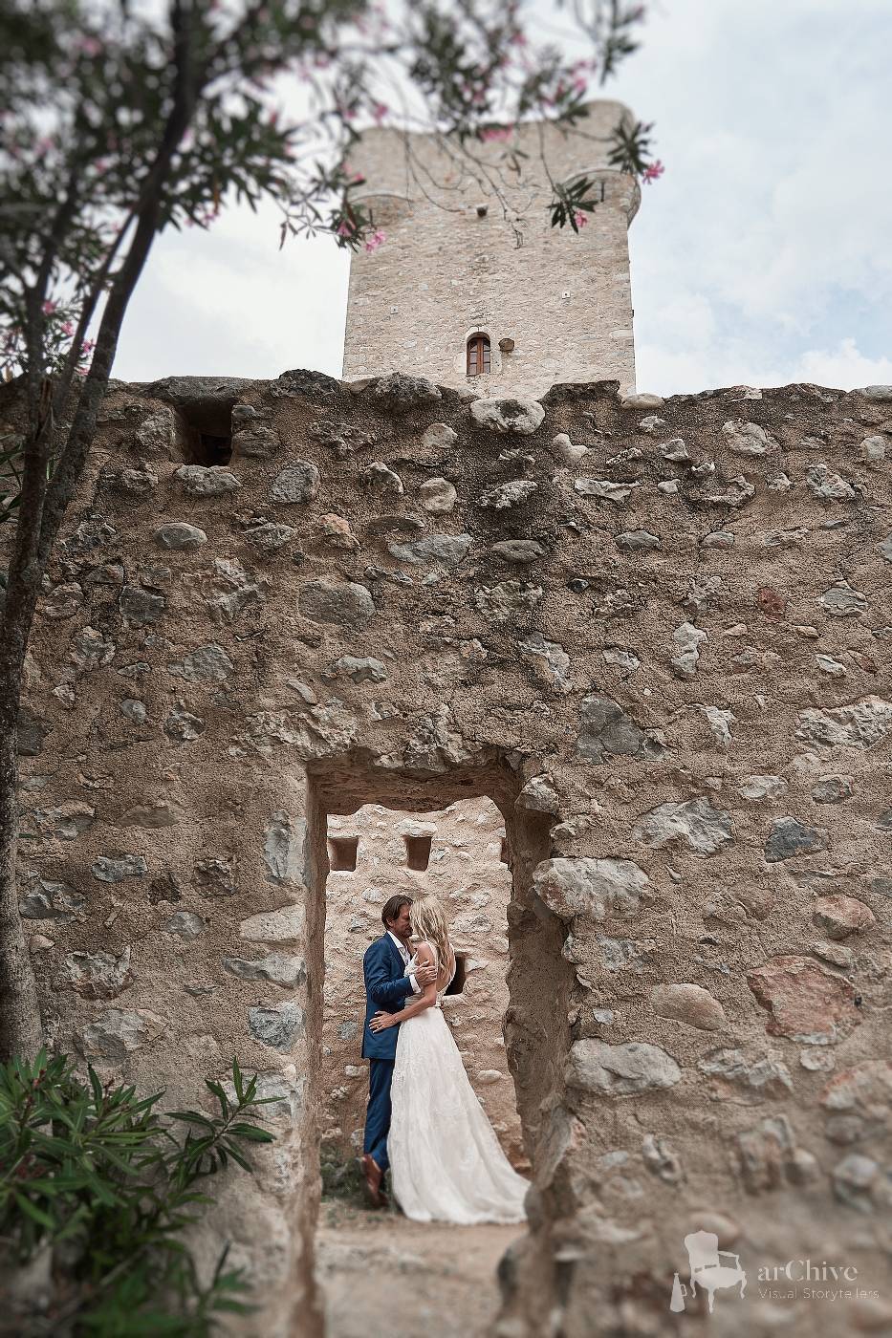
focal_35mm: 26
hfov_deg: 49.5
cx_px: 446
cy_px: 669
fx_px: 966
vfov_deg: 69.4
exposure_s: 1/800
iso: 125
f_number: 4.5
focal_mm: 26
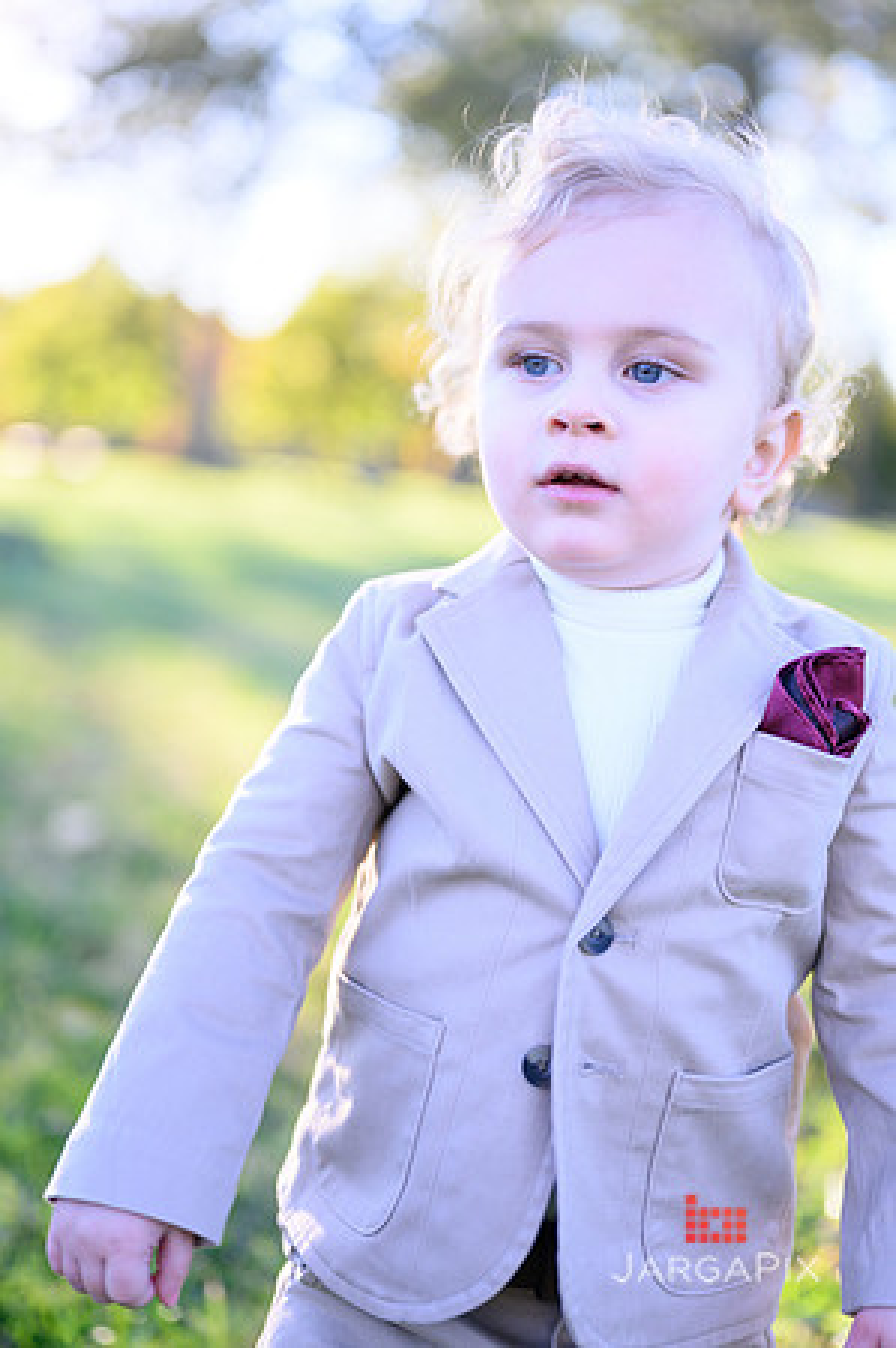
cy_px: 674
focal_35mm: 50
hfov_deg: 26.9
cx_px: 448
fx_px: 1871
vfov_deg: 39.6
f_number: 2
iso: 320
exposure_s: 1/800
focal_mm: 50
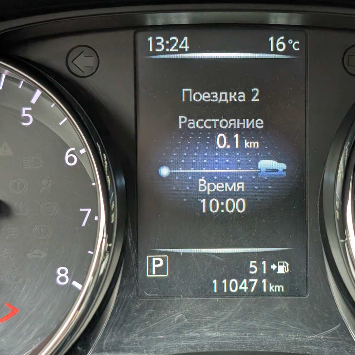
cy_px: 178
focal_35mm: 58
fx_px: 673
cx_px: 222
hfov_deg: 29.4
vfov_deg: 29.6
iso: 550
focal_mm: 6.9
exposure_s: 1/300
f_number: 1.68
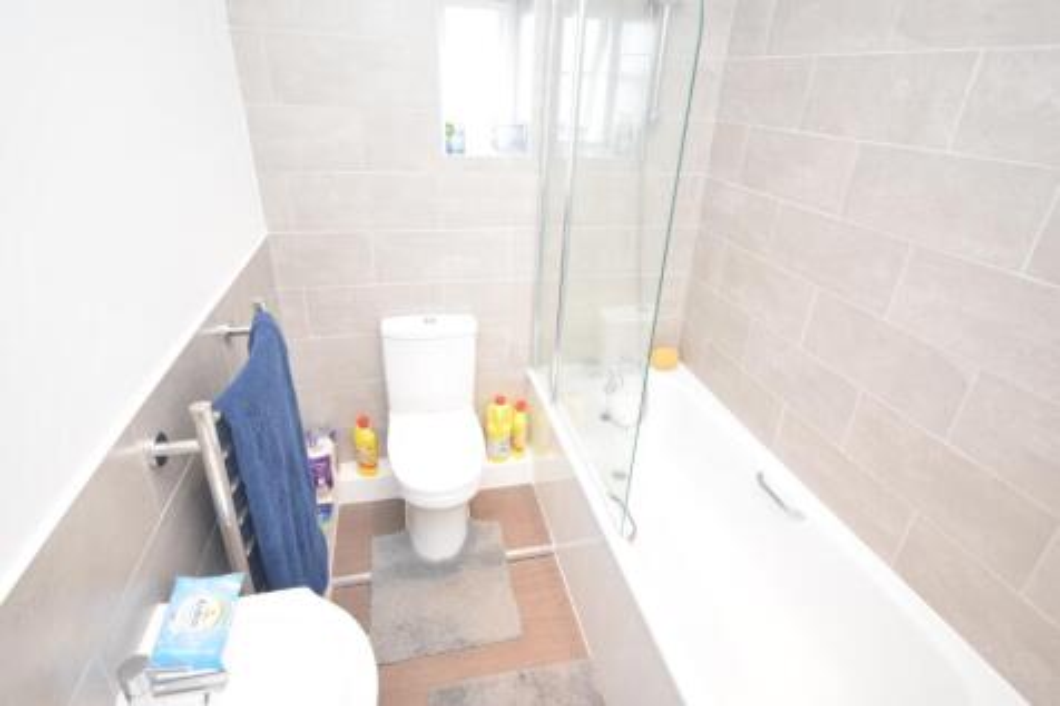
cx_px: 530
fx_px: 574
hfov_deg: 85.4
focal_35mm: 20
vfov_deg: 63.2
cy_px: 353
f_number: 4.5
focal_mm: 13
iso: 900
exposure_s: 1/60
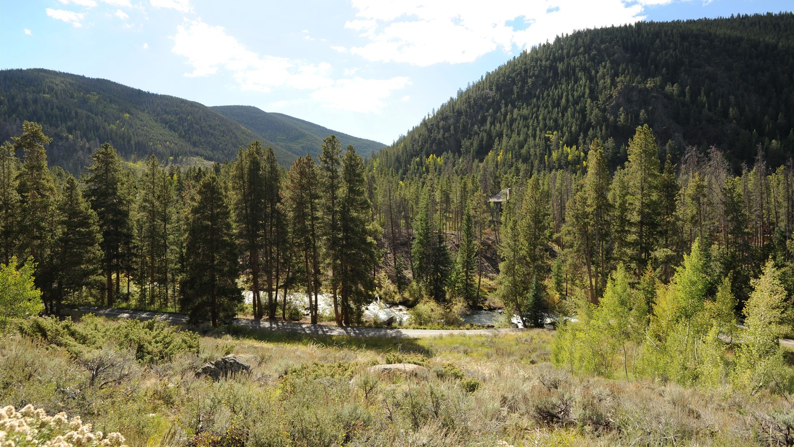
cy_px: 228
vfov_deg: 53.6
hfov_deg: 83.8
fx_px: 442
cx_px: 397
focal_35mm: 21
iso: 250
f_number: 6.3
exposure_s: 1/400
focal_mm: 20
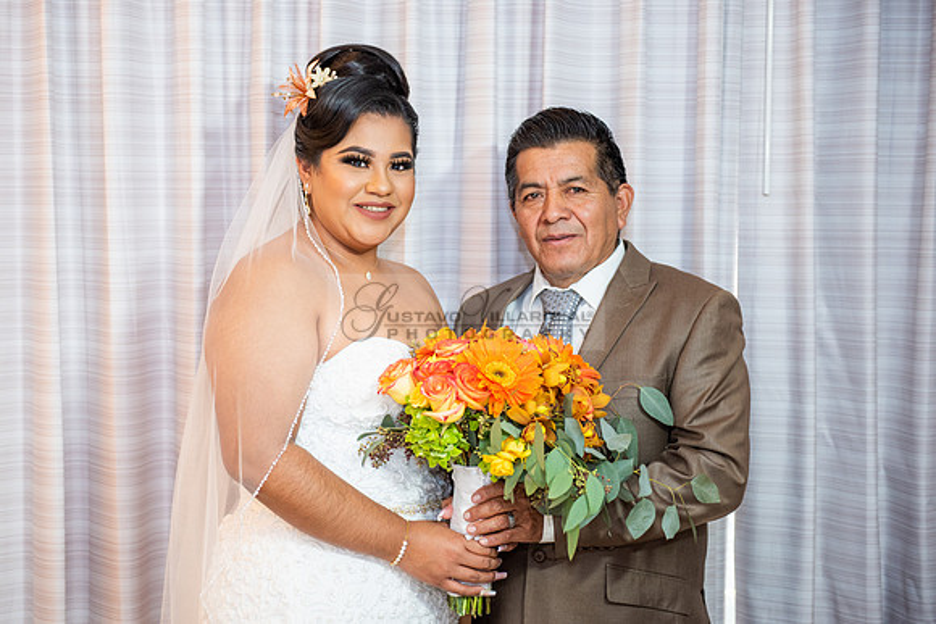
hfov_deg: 29.7
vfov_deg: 20.1
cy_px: 328
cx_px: 424
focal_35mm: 68
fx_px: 1764
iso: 320
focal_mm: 62
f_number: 2.8
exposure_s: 1/100
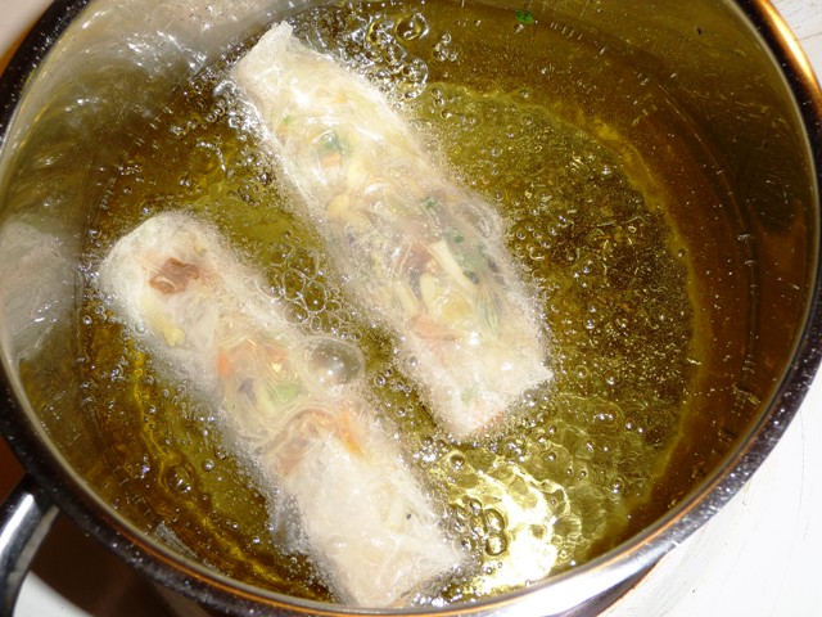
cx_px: 411
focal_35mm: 40
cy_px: 308
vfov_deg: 36.0
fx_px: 950
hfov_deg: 46.8
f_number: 3.9
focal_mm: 6.7
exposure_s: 1/30
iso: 100
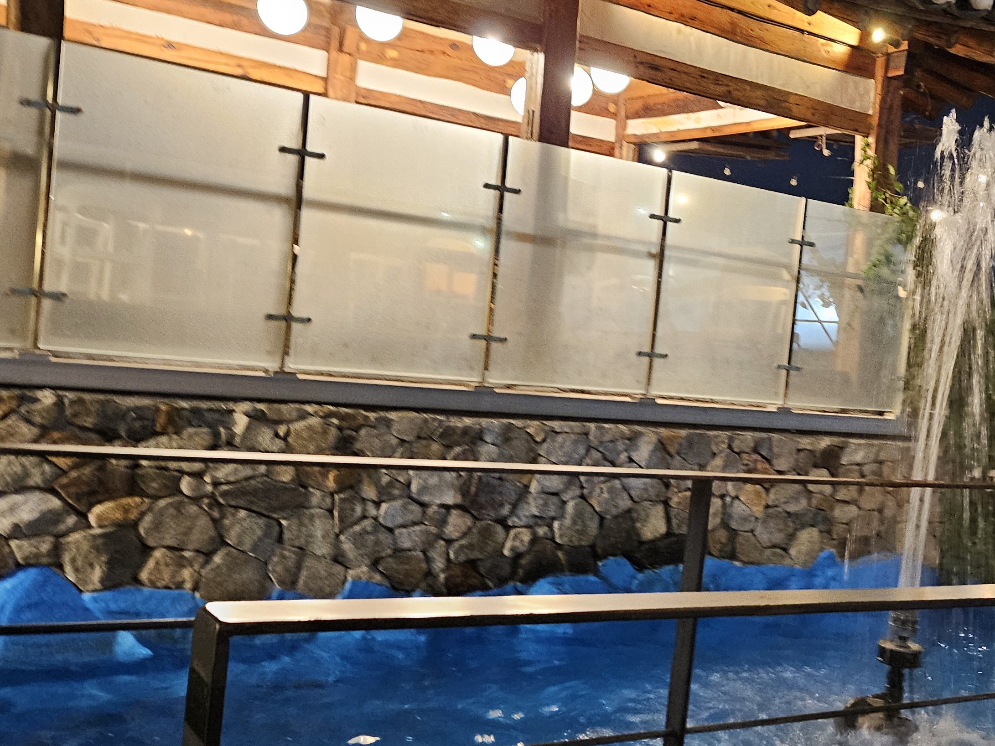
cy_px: 425
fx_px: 1265
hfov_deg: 41.9
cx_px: 723
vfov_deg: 32.8
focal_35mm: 44
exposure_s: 1/30
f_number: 1.8
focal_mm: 5
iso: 500
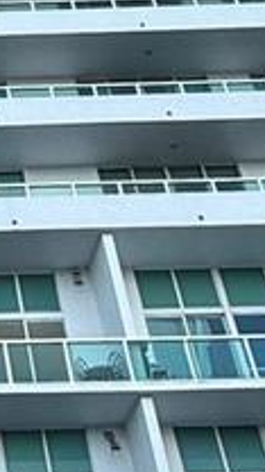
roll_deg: -1.4
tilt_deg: +38.4
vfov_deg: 23.9
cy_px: 120
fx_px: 1099
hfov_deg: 12.3
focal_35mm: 88
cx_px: -242
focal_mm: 2.22
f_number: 2.2
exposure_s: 1/419
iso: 50
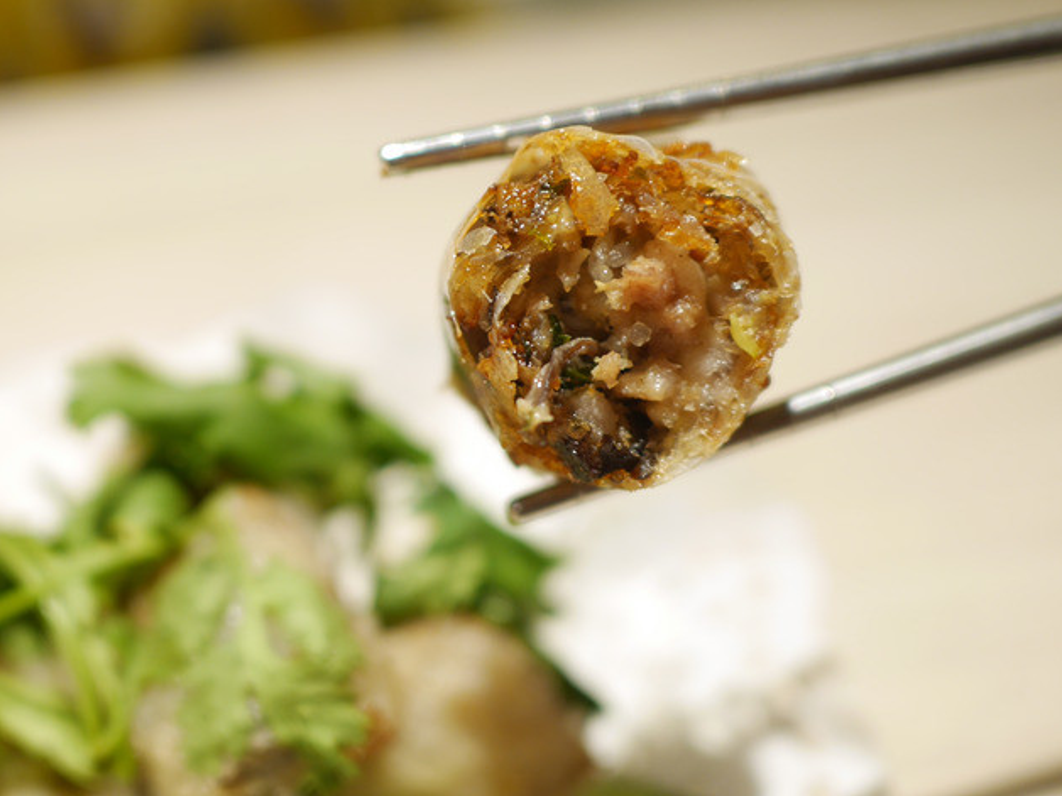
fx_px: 1319
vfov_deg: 33.6
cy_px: 352
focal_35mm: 43
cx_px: 394
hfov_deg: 43.5
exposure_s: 1/80
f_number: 1.7
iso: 200
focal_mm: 15
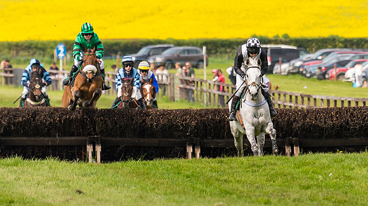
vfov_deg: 2.1
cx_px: 242
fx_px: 5706
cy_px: 115
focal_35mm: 585
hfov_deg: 3.7
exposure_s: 1/2500
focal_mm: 200
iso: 400
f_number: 4
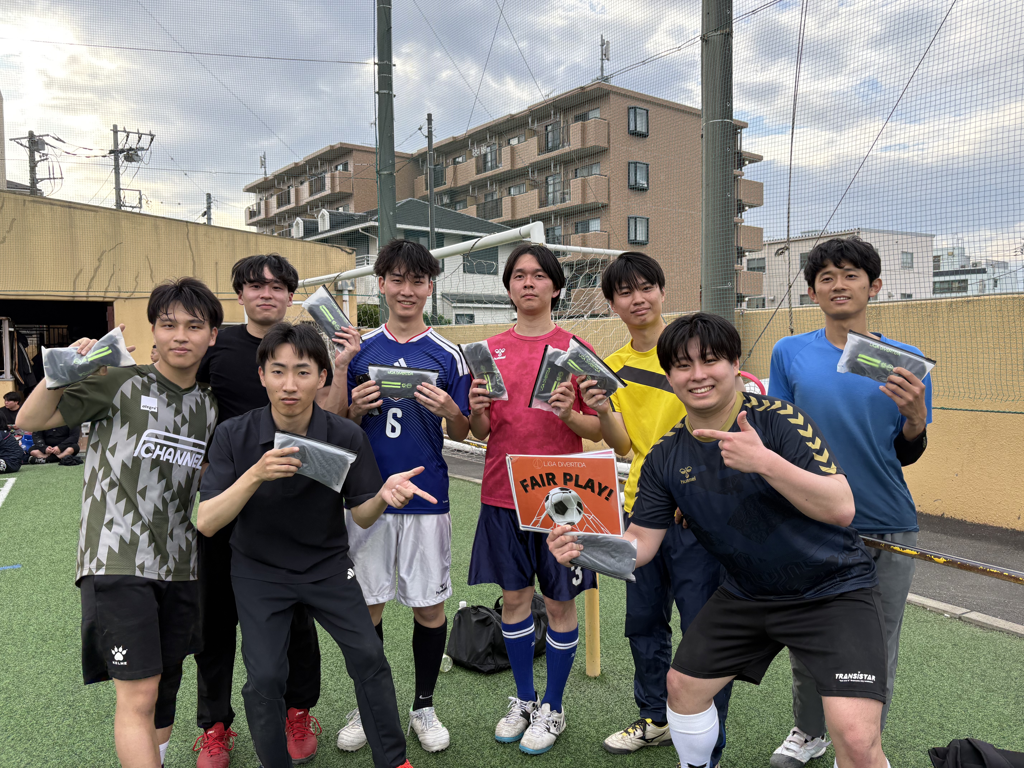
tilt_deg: -2.5
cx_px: 512
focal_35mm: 26
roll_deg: +1.5
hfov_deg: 67.3
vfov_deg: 53.1
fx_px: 769
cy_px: 384
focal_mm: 5.96
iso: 64
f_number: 1.6
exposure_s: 1/716
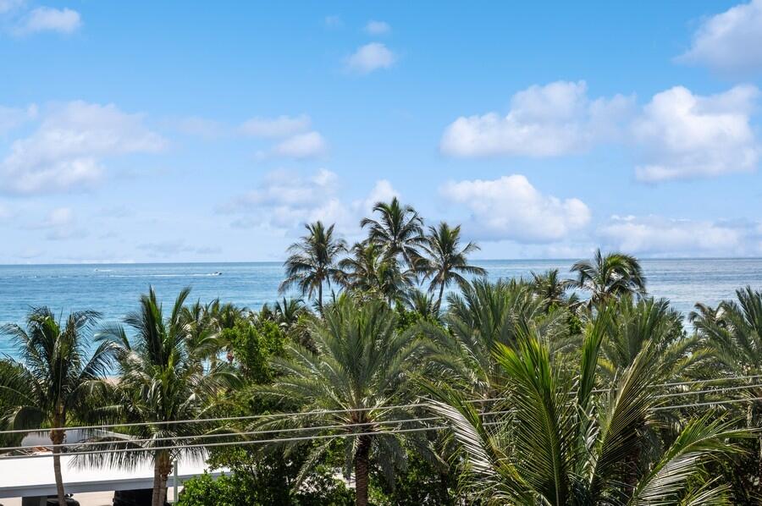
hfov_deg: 23.7
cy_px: 253
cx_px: 381
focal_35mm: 86
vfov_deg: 15.9
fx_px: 1818
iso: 100
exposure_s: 1/160
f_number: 11
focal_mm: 86
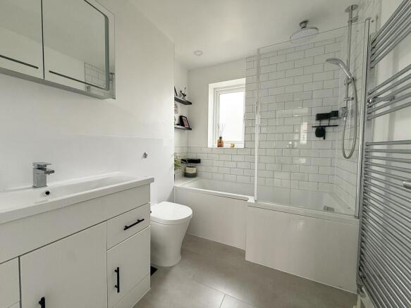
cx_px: 206
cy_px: 154
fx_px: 166
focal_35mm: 14
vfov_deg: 85.7
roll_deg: -0.8
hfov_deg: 102.1
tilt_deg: -2.4
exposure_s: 1/99
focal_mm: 2.22
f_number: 2.2
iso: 200
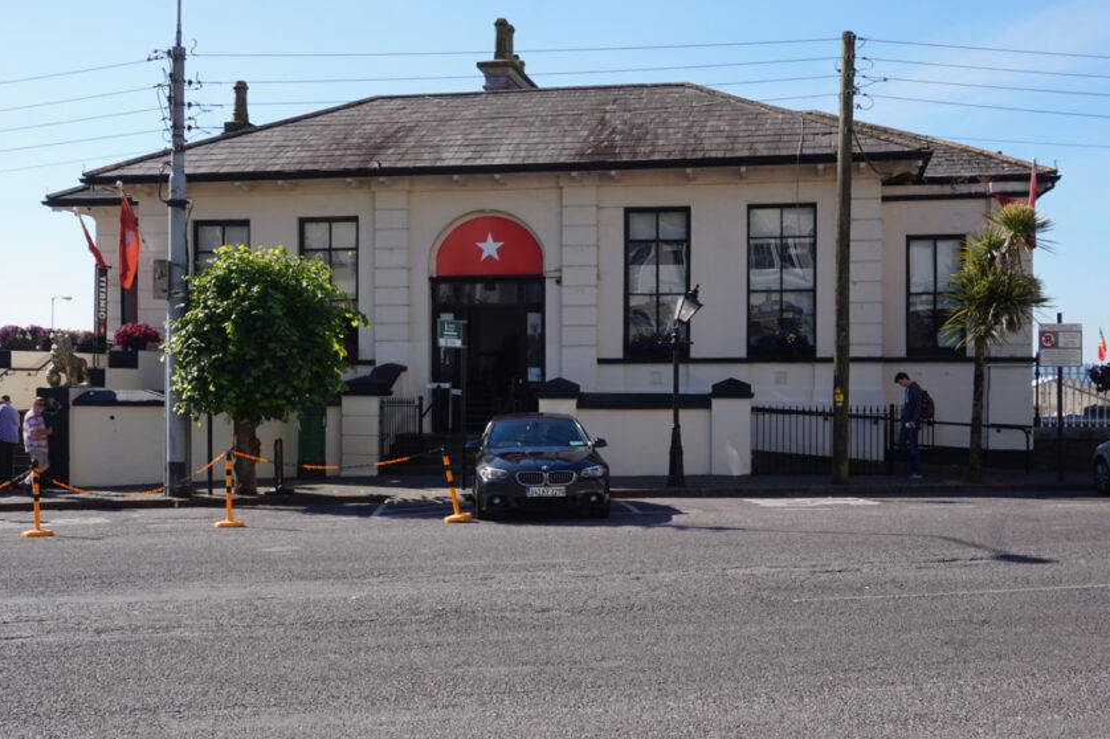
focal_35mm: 44
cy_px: 385
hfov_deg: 44.5
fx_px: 1356
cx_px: 526
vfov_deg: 30.5
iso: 100
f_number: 13
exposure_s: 1/80
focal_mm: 24
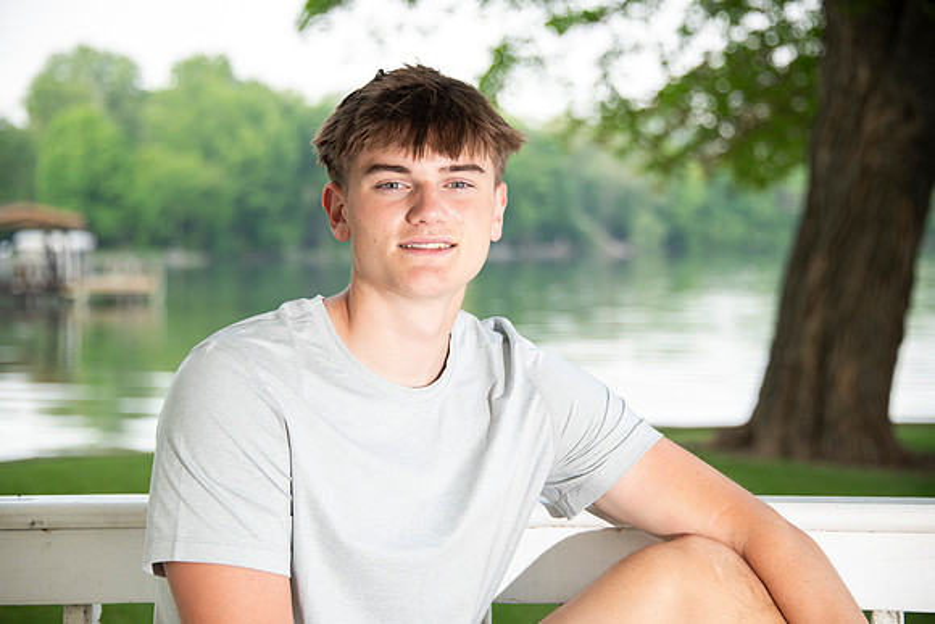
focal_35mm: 116
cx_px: 468
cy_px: 312
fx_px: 3013
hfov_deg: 17.6
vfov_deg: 11.8
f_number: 5.6
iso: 320
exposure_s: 1/160
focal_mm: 116
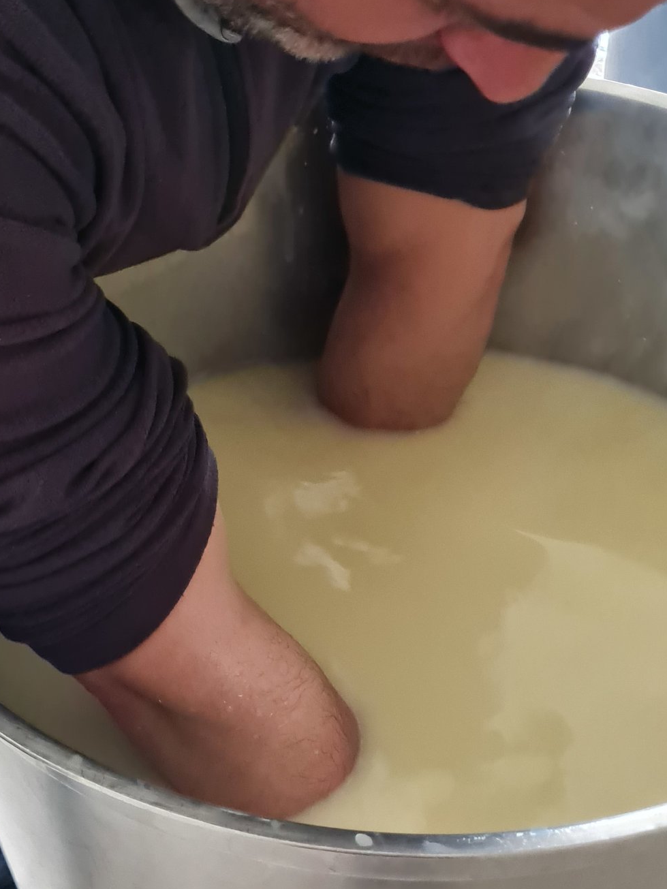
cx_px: 352
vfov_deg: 37.2
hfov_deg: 28.6
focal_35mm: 51
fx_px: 1310
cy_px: 570
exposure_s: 1/50
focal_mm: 5.4
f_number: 1.8
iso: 640
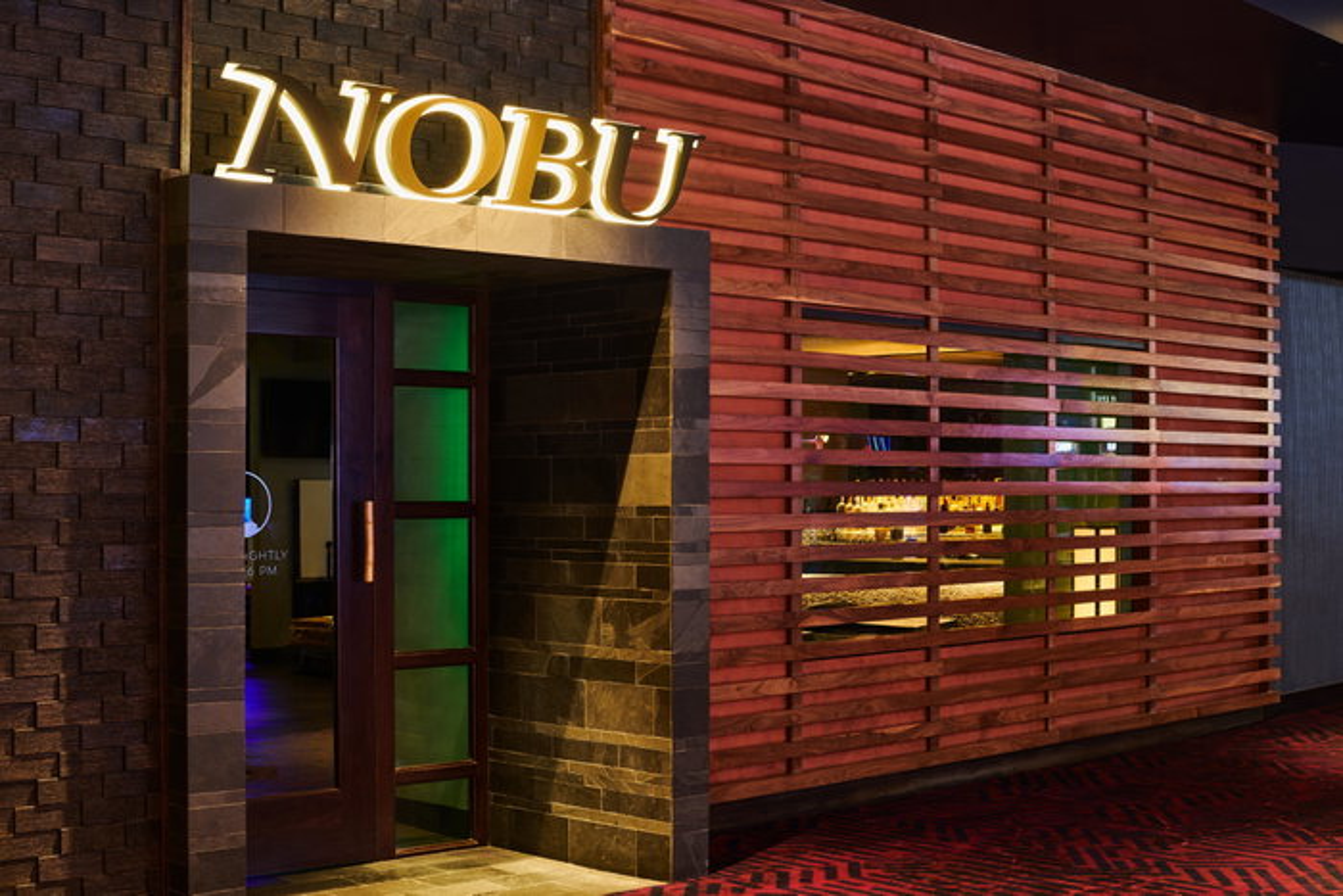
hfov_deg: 39.6
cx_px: 672
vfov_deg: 27.0
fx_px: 1866
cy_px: 448
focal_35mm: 50
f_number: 11
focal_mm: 50
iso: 64
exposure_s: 4
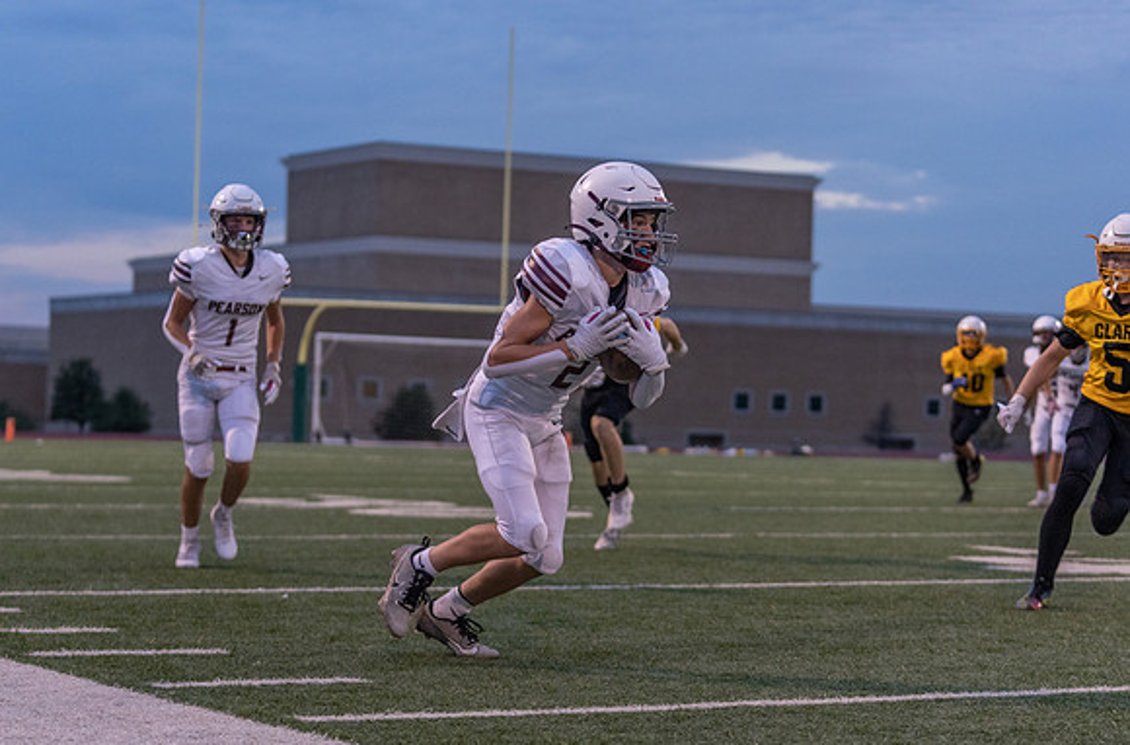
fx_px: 2844
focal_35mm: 91
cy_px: 377
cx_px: 582
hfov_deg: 22.5
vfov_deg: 14.9
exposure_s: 1/1250
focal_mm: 70
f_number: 2.8
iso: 2000
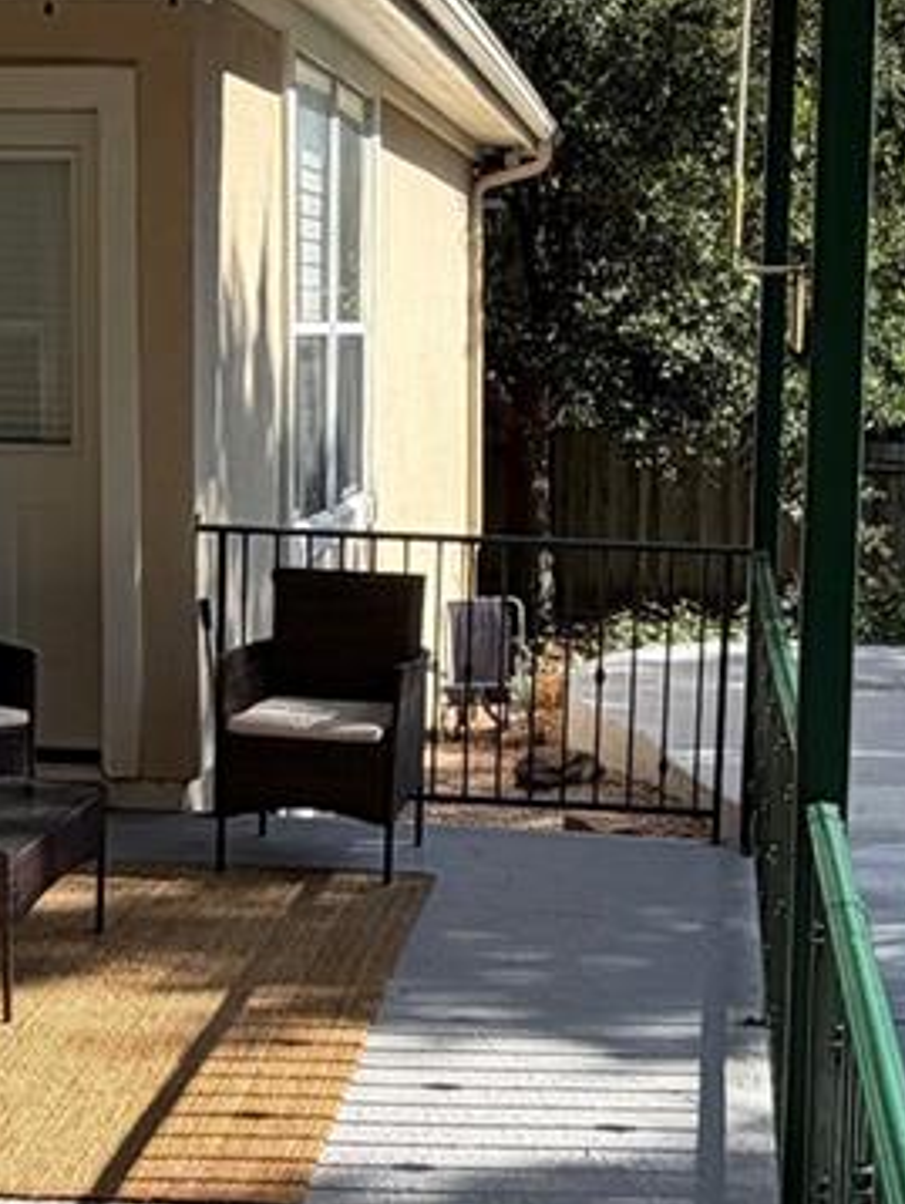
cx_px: 474
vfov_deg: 32.2
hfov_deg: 24.4
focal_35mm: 60
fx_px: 2089
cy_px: 568
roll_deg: -0.6
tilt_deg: -6.4
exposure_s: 1/770
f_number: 2.2
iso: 32
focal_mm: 2.22
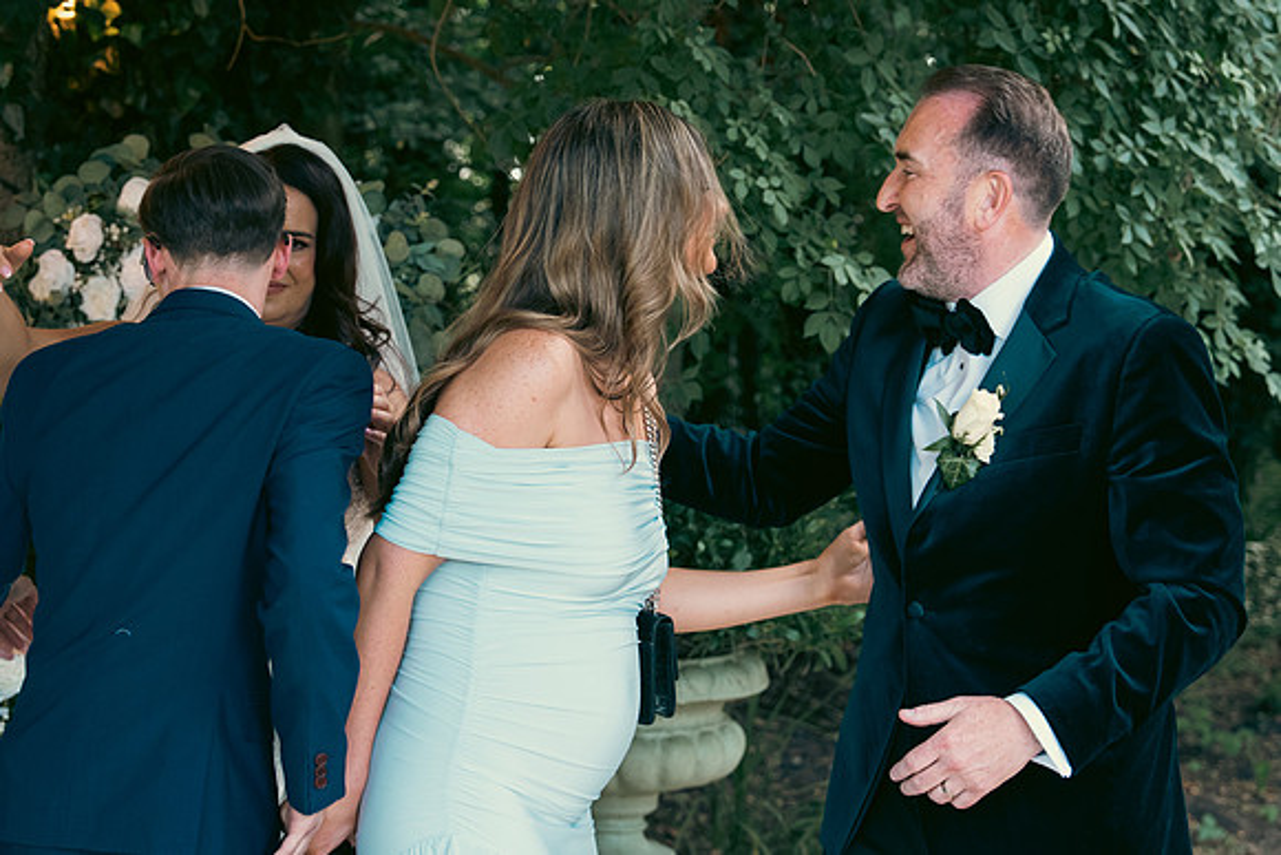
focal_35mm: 75
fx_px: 2669
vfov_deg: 18.2
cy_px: 428
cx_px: 640
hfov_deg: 27.0
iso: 800
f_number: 3.5
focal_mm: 50
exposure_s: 1/200
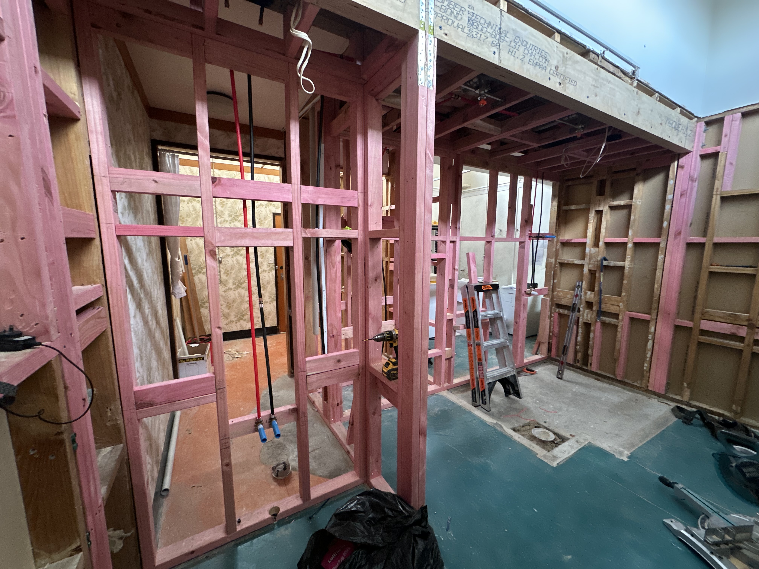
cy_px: 284
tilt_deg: -7.3
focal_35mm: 14
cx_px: 380
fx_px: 307
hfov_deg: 102.1
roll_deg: -0.6
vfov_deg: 85.7
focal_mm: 2.22
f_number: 2.2
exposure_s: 1/60
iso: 640
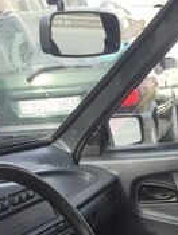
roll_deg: +5.1
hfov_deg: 17.8
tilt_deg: -26.8
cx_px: 156
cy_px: 321
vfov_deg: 21.2
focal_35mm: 82
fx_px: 560
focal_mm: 4.15
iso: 32
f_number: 2.2
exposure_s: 1/203
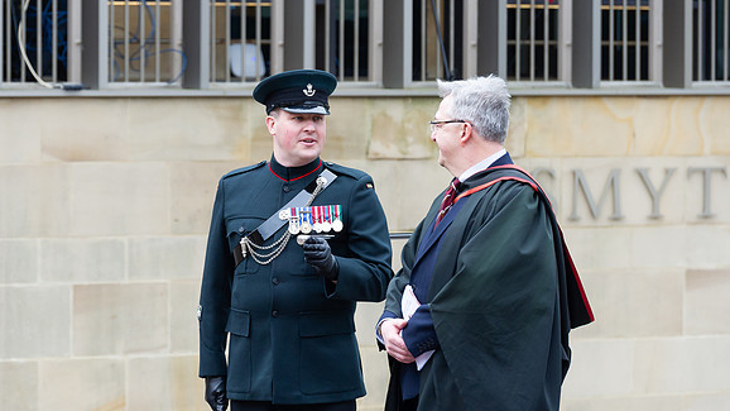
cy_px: 230
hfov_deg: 8.6
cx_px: 311
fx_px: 4839
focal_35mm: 250
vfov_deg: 4.9
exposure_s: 1/250
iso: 720
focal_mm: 200
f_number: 6.3
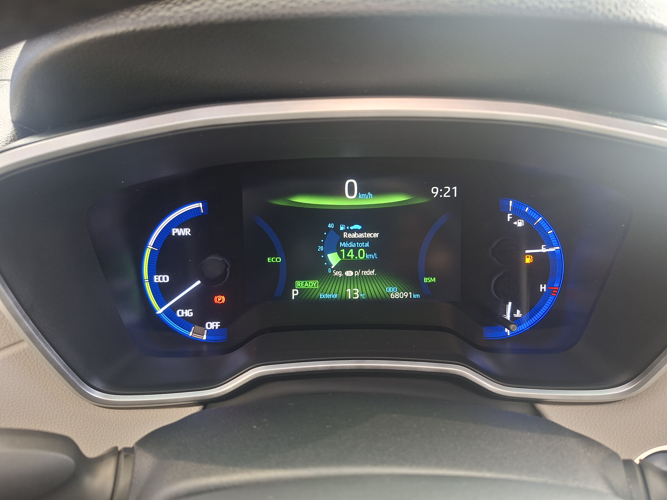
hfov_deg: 73.9
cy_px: 250
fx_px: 443
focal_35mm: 23
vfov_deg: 58.9
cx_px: 334
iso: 250
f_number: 1.8
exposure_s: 1/30
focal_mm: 5.54
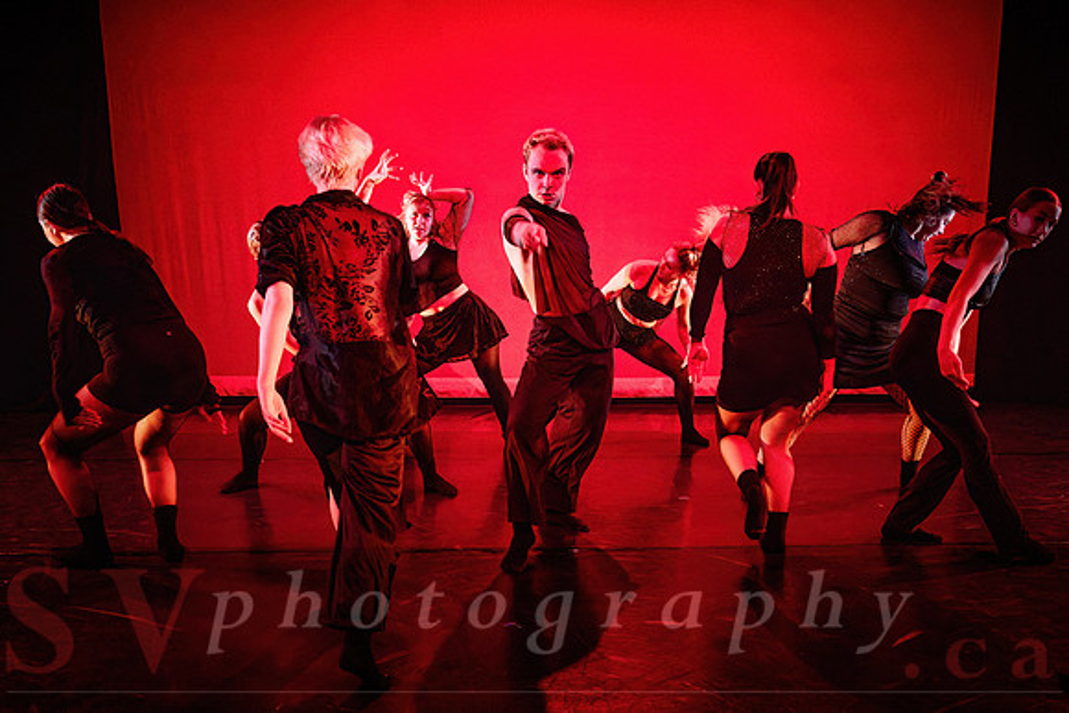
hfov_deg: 57.0
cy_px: 473
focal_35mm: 33
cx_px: 568
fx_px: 983
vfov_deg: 39.4
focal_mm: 24
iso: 5000
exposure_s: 1/300
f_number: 2.8
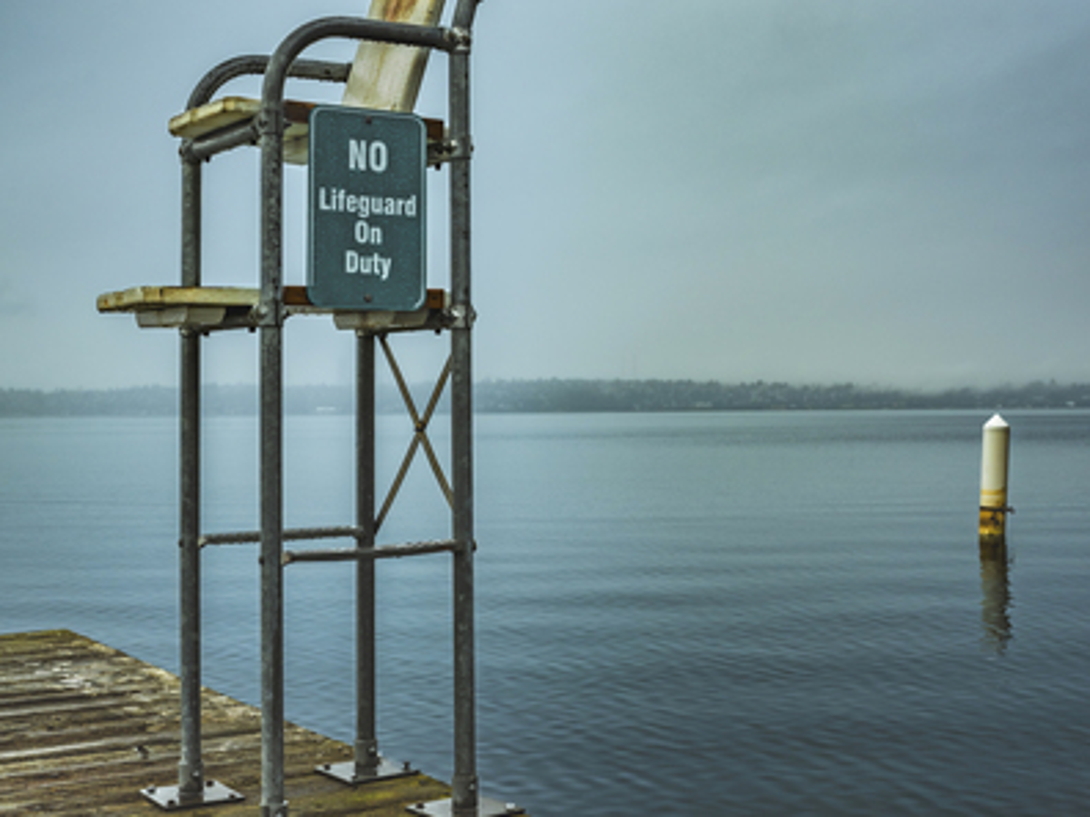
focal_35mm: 51
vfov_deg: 28.6
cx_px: 545
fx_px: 1606
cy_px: 377
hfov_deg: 37.5
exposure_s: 1/80
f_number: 8
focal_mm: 35
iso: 160
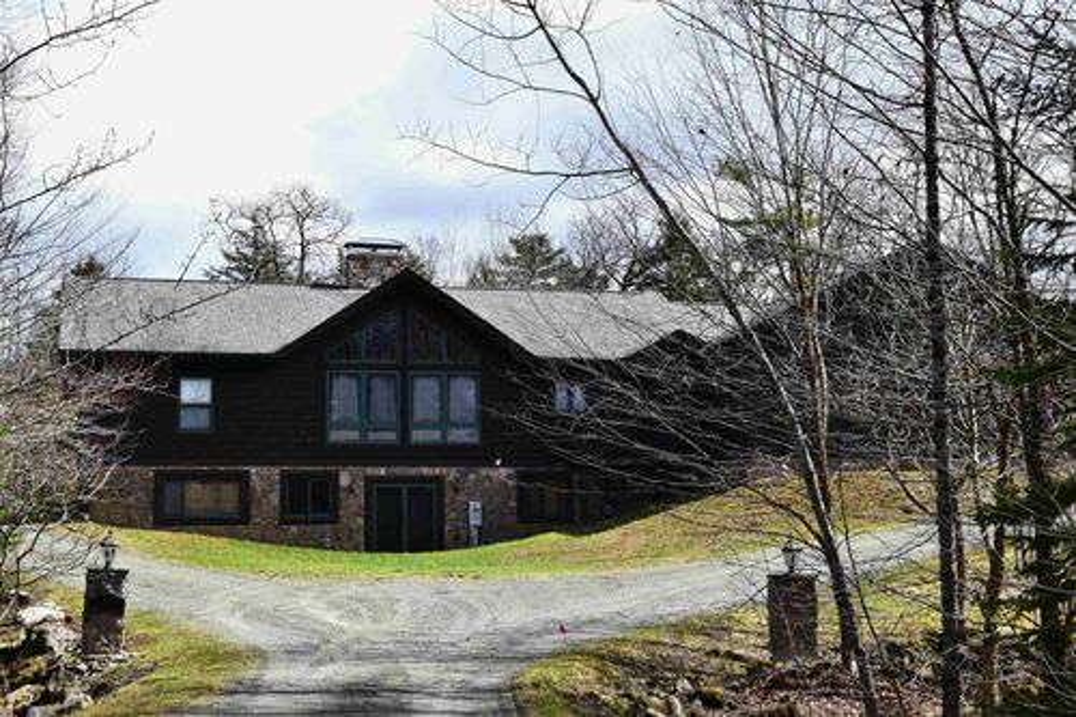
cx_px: 538
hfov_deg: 33.4
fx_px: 1793
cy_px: 358
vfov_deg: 22.6
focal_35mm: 60
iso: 400
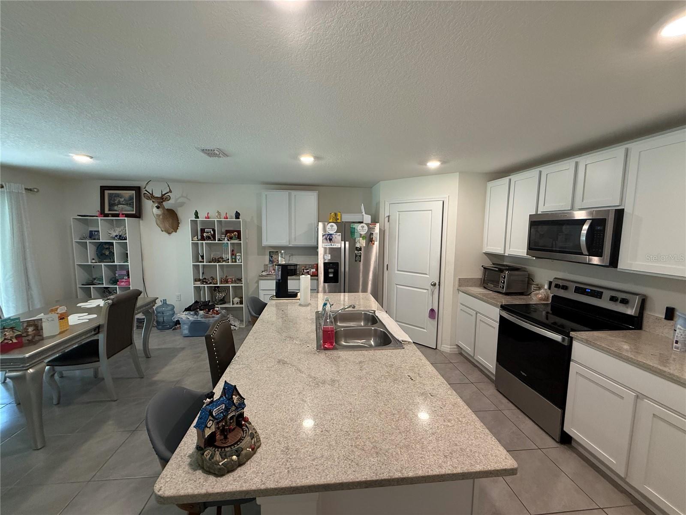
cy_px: 258
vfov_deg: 85.7
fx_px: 277
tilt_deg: -5.6
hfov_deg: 102.1
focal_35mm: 14
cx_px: 343
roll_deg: -1.3
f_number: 2.2
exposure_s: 1/120
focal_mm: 2.22
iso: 250
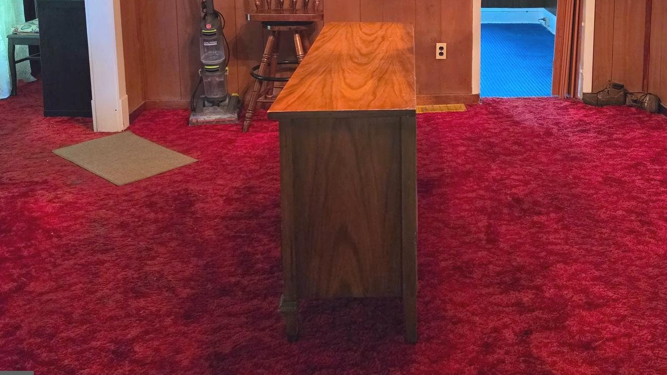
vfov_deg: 28.2
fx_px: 708
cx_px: 436
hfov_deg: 49.7
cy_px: 15
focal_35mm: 40
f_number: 1.4
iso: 1250
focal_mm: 6.5
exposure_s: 1/120
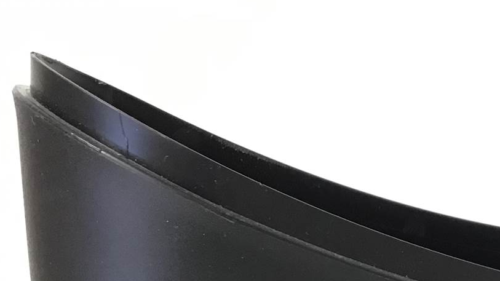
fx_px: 1113
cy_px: 449
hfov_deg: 25.0
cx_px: 387
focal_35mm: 84
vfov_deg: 13.4
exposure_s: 1/30
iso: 100
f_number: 2.4
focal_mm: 3.3
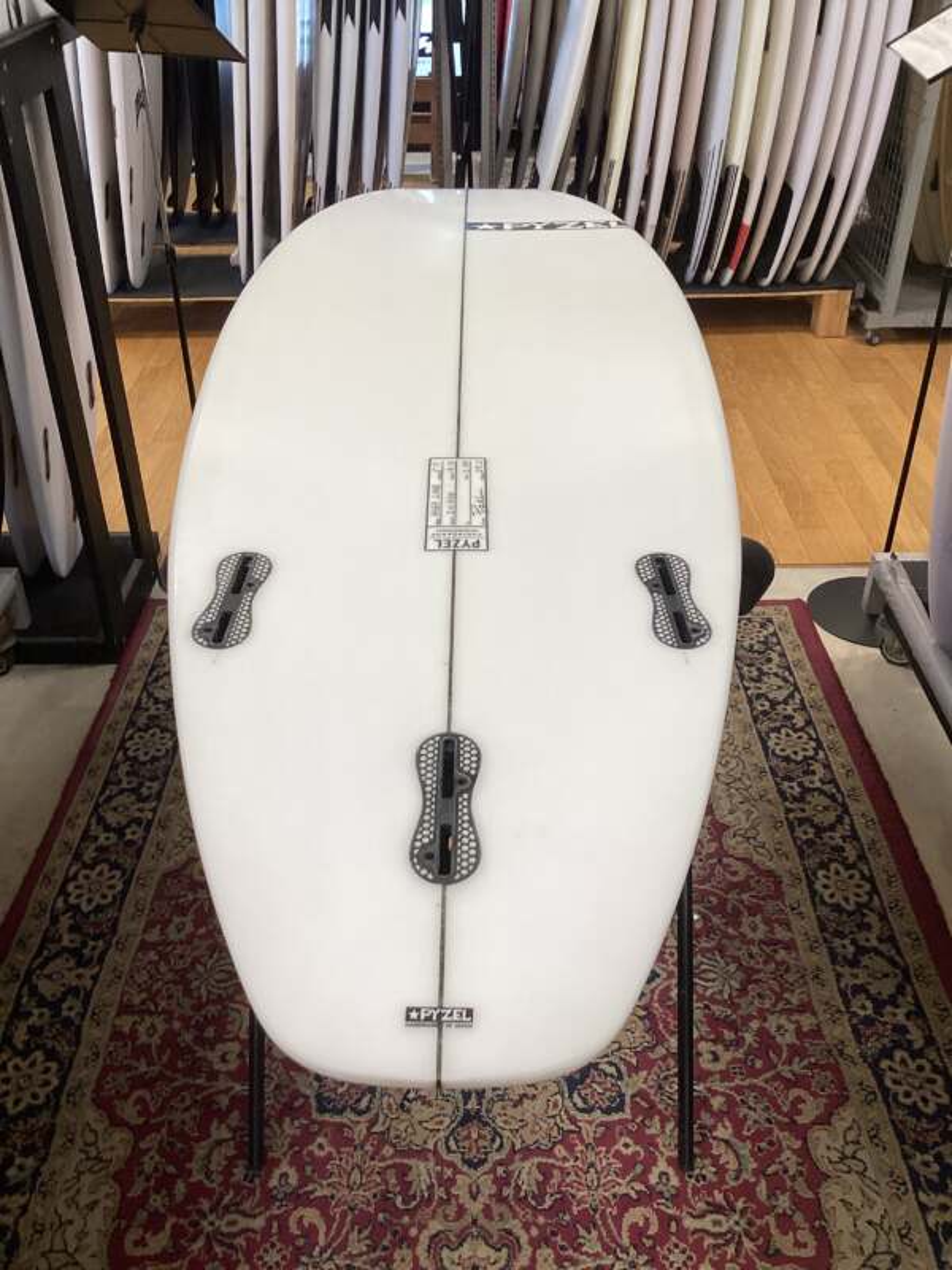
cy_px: 635
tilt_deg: -33.8
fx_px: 1137
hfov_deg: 45.4
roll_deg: -1.9
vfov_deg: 58.4
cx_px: 476
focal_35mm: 31
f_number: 2.4
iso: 80
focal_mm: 3.3
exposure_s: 1/100
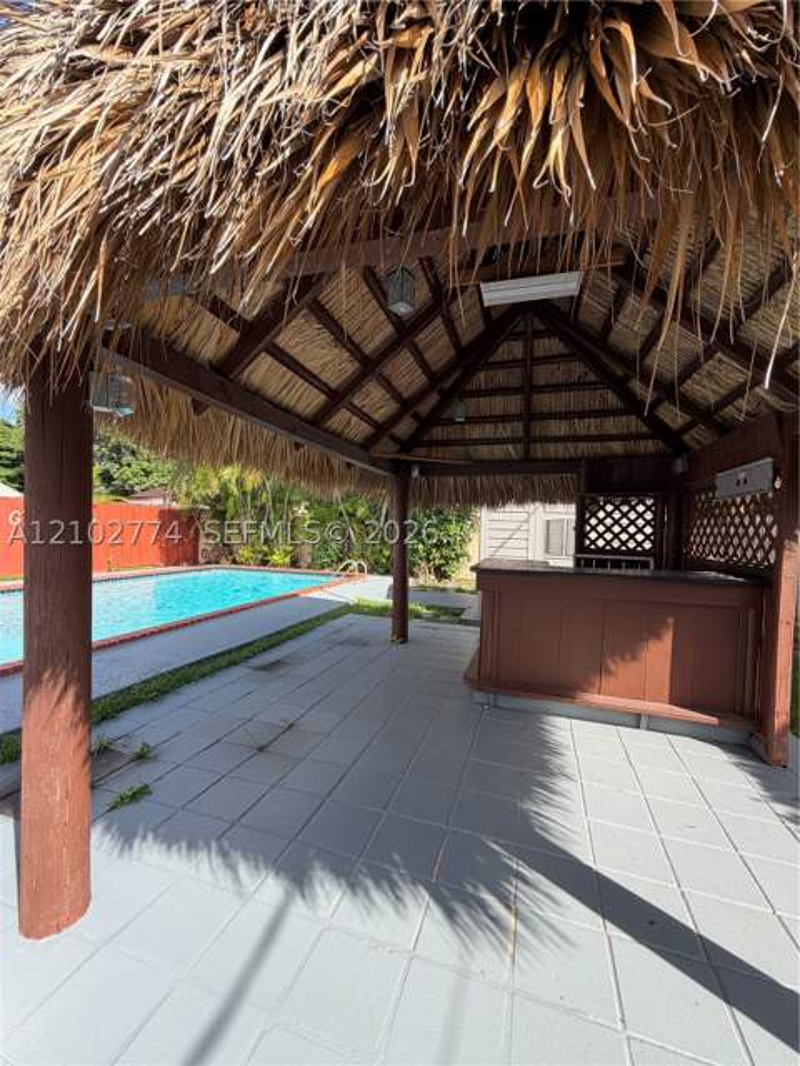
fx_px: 431
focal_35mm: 14
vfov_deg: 102.1
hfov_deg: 85.7
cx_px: 400
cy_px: 533
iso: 40
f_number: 2.2
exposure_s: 1/502
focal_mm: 2.22
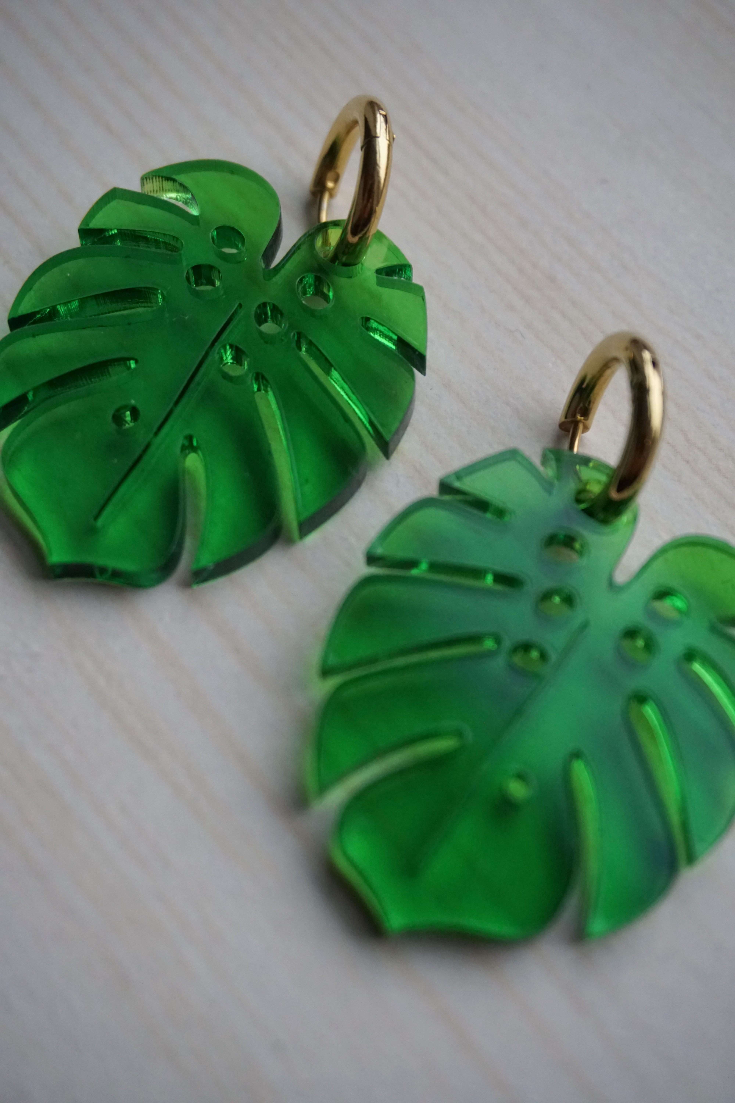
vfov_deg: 41.1
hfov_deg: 28.1
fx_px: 1470
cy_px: 552
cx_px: 368
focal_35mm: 48
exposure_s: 1/160
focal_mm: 32
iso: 1600
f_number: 5
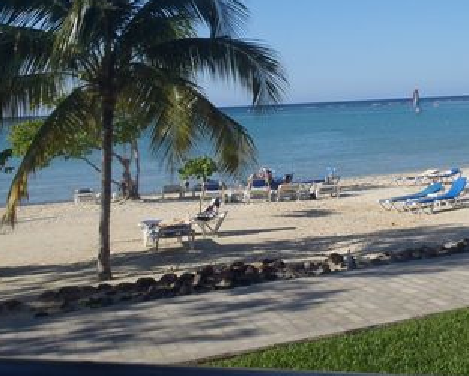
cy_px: 54
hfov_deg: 32.1
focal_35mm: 56
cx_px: 415
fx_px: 778
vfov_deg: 26.4
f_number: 11
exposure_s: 1/100
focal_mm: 5
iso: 80
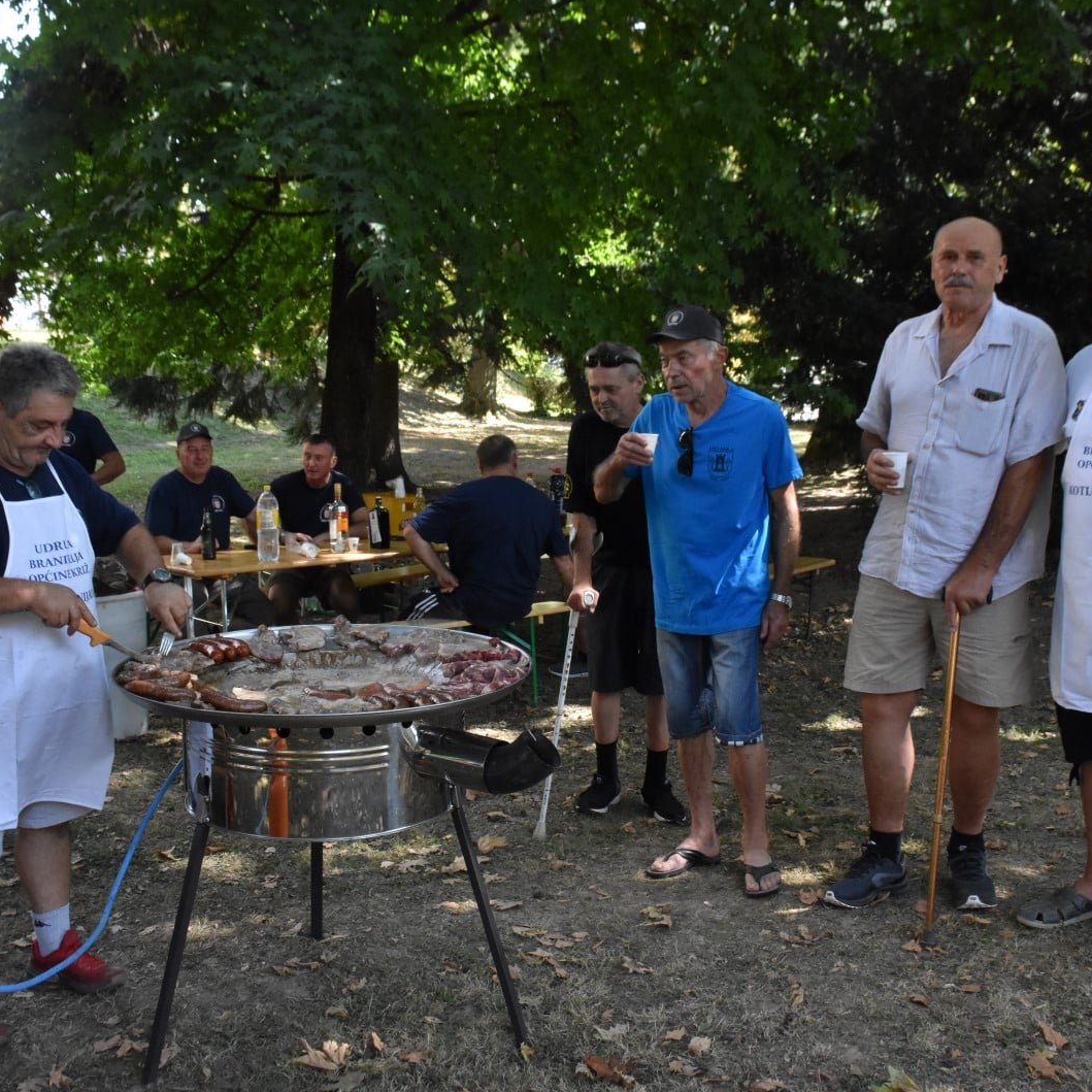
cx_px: 540
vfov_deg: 42.8
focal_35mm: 39
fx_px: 1392
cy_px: 543
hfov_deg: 42.8
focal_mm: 20
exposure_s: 1/400
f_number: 10
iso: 2500
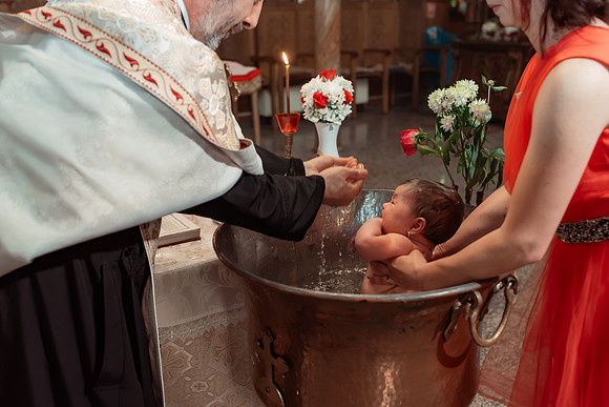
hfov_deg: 51.3
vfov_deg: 35.5
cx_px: 304
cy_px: 204
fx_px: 634
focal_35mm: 37
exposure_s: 1/200
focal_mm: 35
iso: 1600
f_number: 3.5
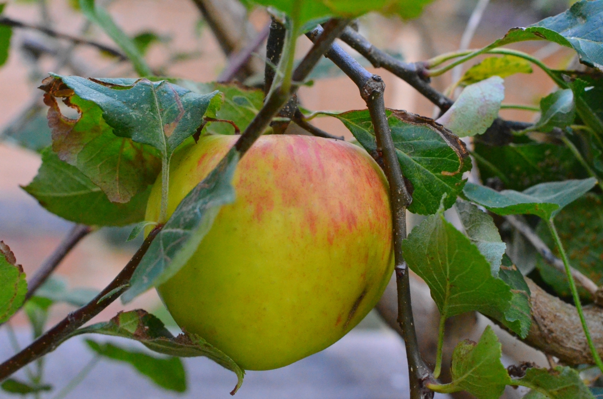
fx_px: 1253
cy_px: 200
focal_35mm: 75
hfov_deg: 27.0
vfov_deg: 18.1
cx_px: 302
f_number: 5.6
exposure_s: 1/1600
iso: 6400
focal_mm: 50
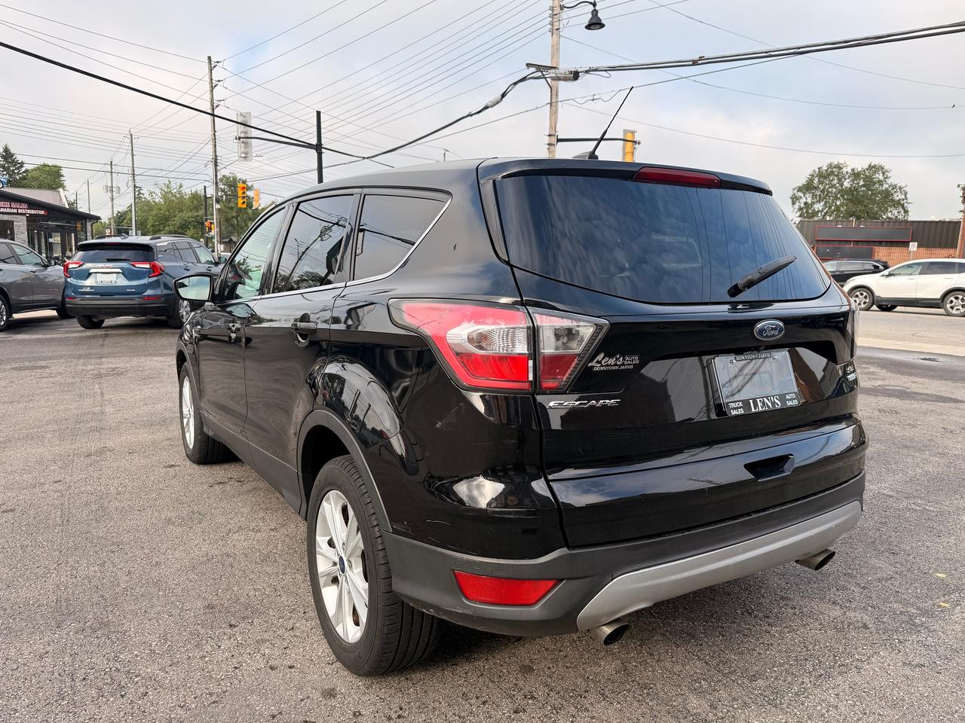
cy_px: 362
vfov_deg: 56.8
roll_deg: -1.6
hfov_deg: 71.6
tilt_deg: -7.5
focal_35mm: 24
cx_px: 482
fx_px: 669
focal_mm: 6.76
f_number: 1.78
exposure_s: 1/1653
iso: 80
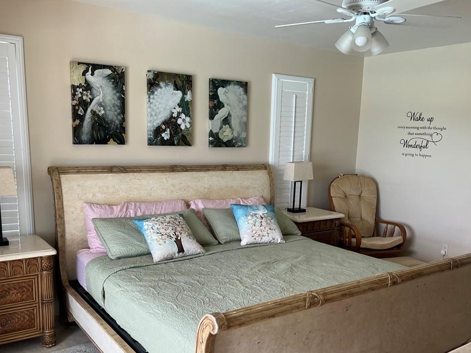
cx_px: 250
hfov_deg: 55.3
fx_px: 449
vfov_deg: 42.6
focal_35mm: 33
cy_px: 223
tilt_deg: -10.5
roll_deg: -2.2
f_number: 1.5
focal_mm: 5.7
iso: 80
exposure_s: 1/120
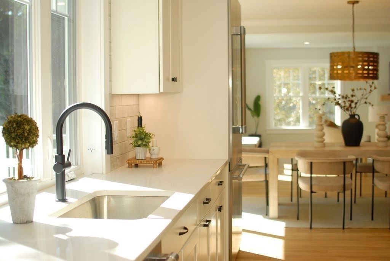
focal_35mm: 52
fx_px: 569
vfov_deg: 25.8
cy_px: 130
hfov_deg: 37.8
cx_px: 195
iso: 100
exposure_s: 1/160
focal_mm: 35
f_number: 2.5
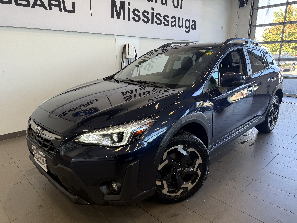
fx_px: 206
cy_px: 112
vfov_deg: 56.8
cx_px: 148
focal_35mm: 24
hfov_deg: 71.6
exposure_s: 1/120
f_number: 1.78
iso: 64
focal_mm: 6.76
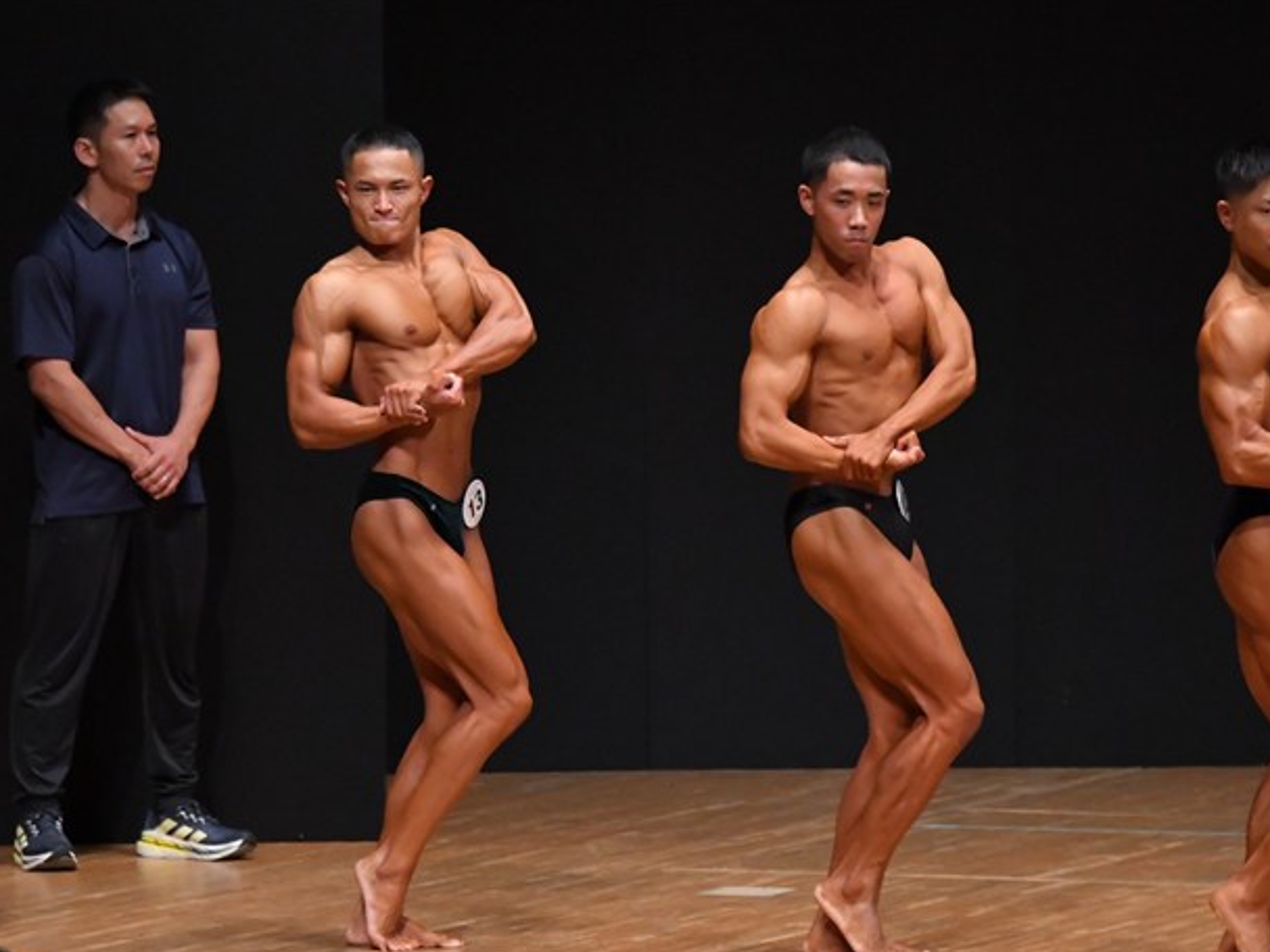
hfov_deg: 6.0
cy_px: 537
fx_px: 12144
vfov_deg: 4.5
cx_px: 567
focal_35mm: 331
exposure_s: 1/400
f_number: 5.6
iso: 6400
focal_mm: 180
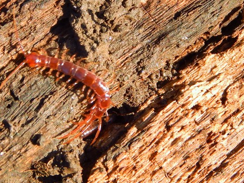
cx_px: 77
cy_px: 66
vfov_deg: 7.8
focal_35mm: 190
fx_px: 1339
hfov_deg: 10.4
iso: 125
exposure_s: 1/125
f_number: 4.5
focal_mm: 18.7
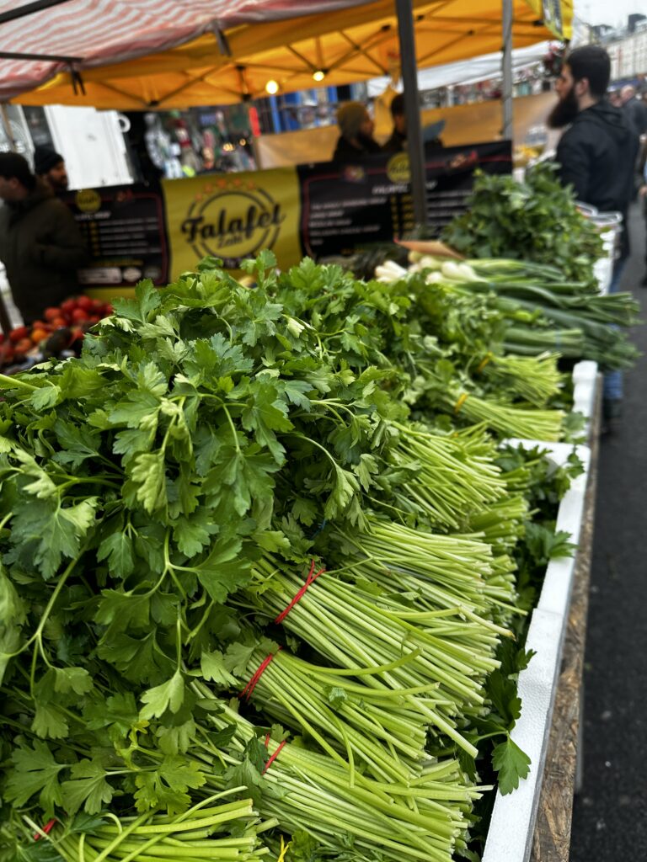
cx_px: 324
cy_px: 431
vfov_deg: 71.6
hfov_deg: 56.8
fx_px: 598
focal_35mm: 24
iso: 64
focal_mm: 6.86
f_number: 1.78
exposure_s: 1/226
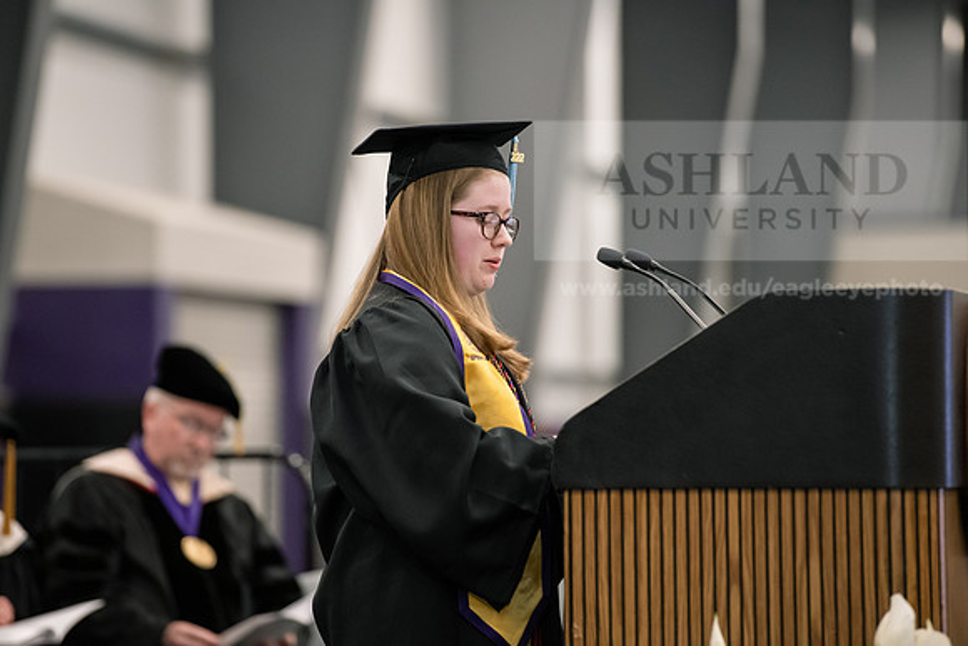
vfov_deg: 6.9
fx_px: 5379
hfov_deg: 10.3
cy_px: 323
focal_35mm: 200
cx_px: 484
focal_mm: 200
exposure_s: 1/200
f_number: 3.5
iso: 3200
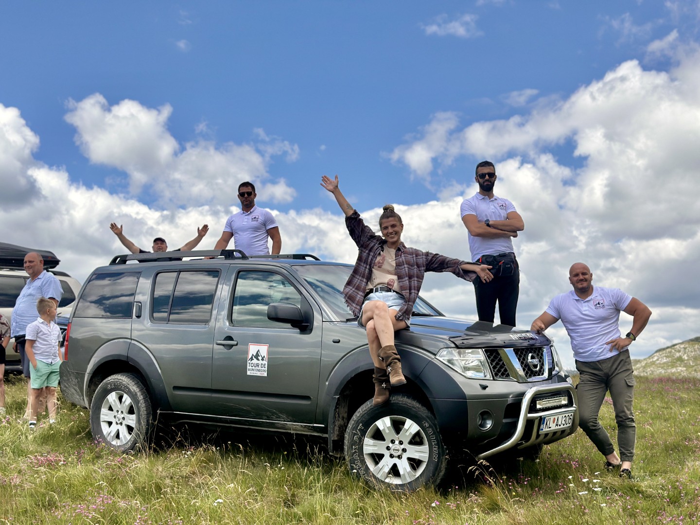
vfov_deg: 30.3
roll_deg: +1.5
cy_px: 262
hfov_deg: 39.7
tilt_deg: +8.6
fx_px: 971
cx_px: 350
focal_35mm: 48
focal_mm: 6.86
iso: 100
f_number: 1.78
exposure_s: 1/8197
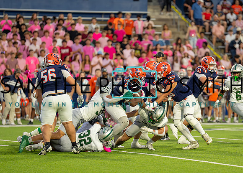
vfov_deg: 5.5
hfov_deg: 7.6
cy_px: 99
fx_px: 1821
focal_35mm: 264
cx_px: 159
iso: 1250
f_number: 2.8
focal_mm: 200
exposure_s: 1/1250
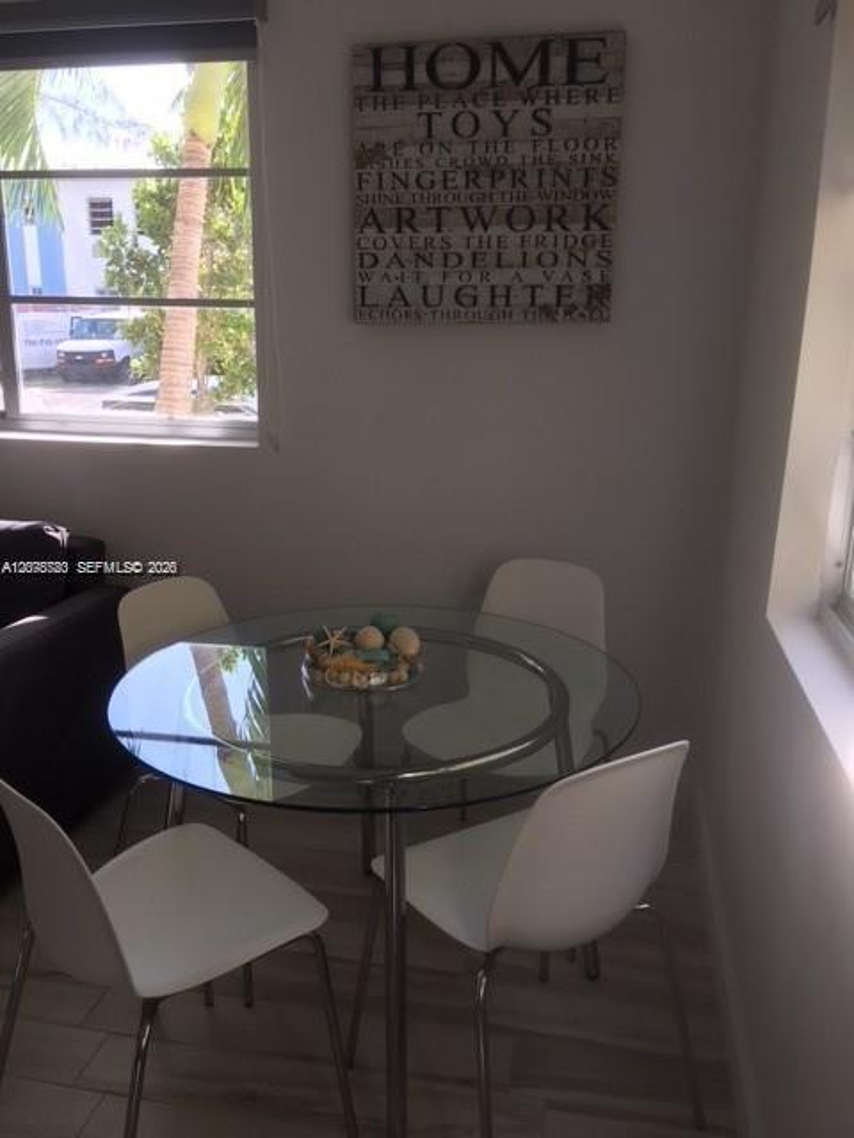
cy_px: 569
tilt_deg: -12.8
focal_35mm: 29
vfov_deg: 61.7
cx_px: 427
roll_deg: -0.5
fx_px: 954
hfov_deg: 48.2
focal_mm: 4.15
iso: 25
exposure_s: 1/153
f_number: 2.2
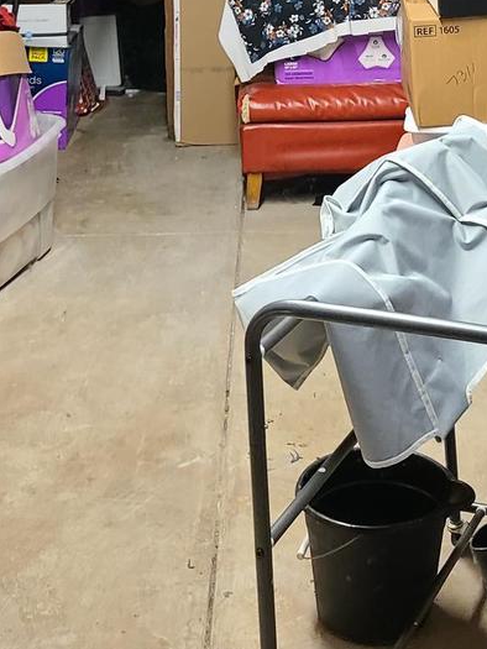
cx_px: 413
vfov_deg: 23.9
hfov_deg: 19.1
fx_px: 1425
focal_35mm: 76
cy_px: -74
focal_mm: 5.4
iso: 320
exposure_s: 1/40
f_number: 1.8
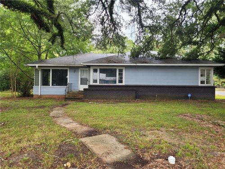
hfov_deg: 67.3
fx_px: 169
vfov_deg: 53.1
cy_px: 84
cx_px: 112
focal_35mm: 26
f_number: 1.8
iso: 64
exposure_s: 1/100
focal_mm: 5.4
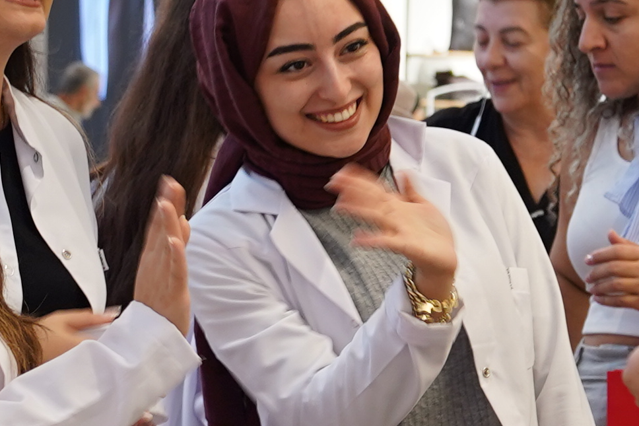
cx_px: 242
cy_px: 413
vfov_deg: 7.3
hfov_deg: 11.0
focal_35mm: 187
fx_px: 3318
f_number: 3.2
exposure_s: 1/50
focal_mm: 31
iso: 320
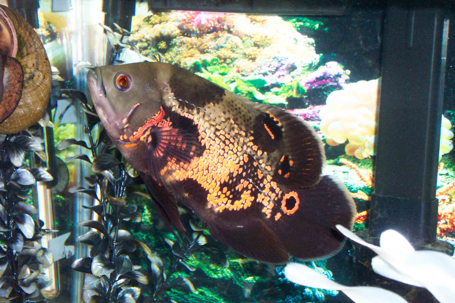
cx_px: 228
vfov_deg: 16.9
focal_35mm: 81
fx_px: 1024
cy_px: 152
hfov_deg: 25.1
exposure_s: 1/60
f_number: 4
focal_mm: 16.4
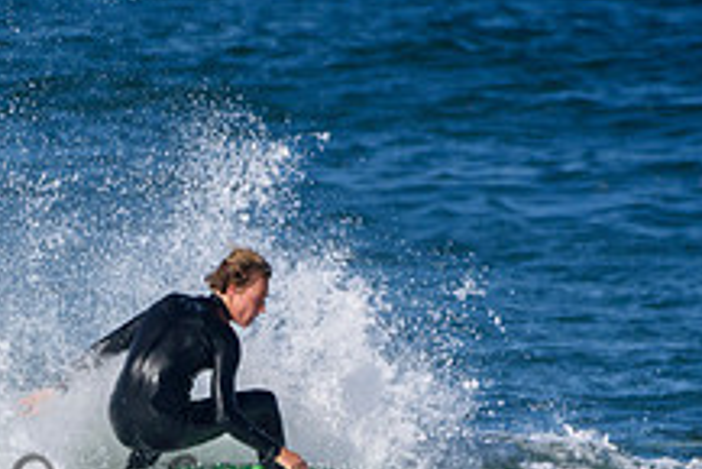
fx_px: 39083
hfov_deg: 1.0
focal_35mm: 2003
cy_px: 477
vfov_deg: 0.7
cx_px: 149
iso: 400
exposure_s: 1/4000
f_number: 5.6
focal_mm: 500
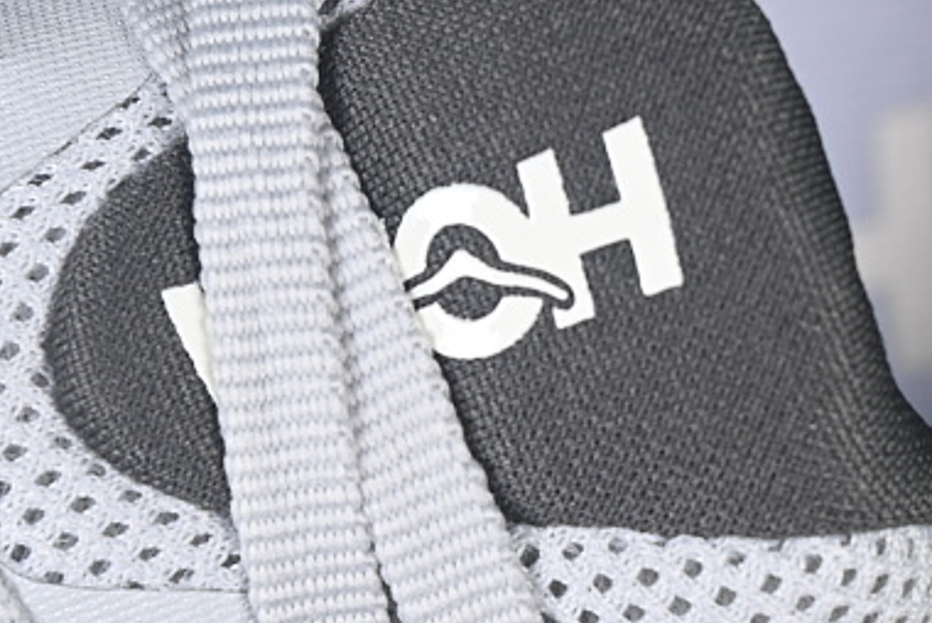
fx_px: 5518
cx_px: 390
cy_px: 412
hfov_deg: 9.7
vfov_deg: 6.5
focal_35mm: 213
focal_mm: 50
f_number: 7.1
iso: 160
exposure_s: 1/80
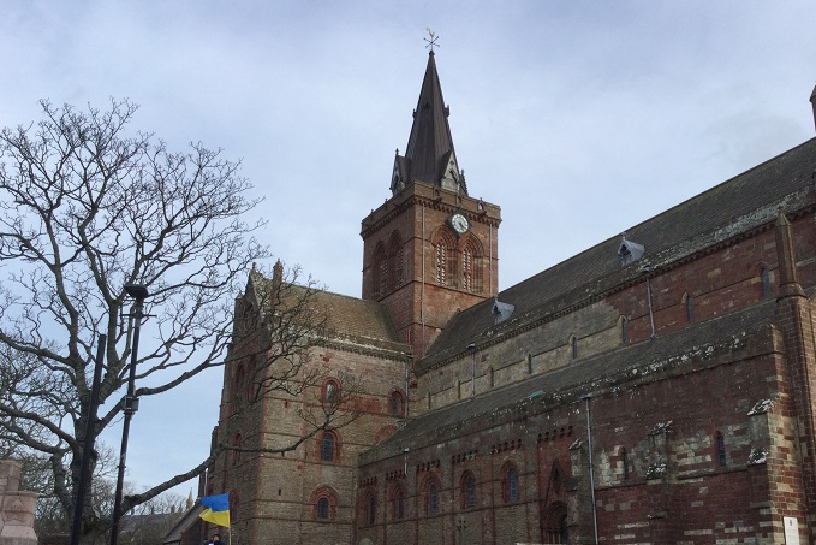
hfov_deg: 50.7
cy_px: 325
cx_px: 428
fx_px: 861
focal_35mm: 38
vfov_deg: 35.0
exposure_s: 1/214
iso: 25
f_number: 2.4
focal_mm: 3.3
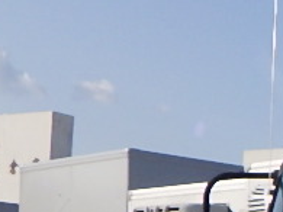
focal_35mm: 147
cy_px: 360
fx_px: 1201
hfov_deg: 11.6
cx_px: 630
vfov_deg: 9.7
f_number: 4.2
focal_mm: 5
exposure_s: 1/2000
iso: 250
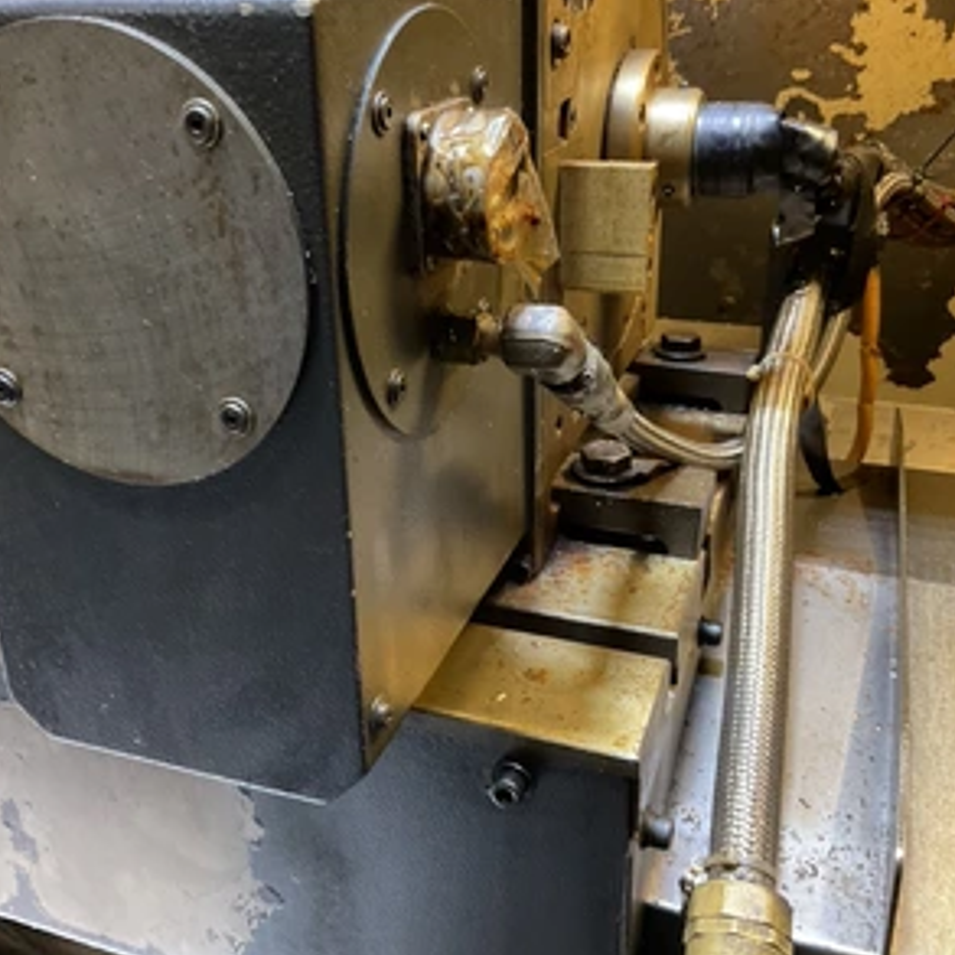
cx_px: 473
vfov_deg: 47.1
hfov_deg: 47.2
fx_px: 1092
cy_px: 411
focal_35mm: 35
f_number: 1.8
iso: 250
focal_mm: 3
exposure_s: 1/30
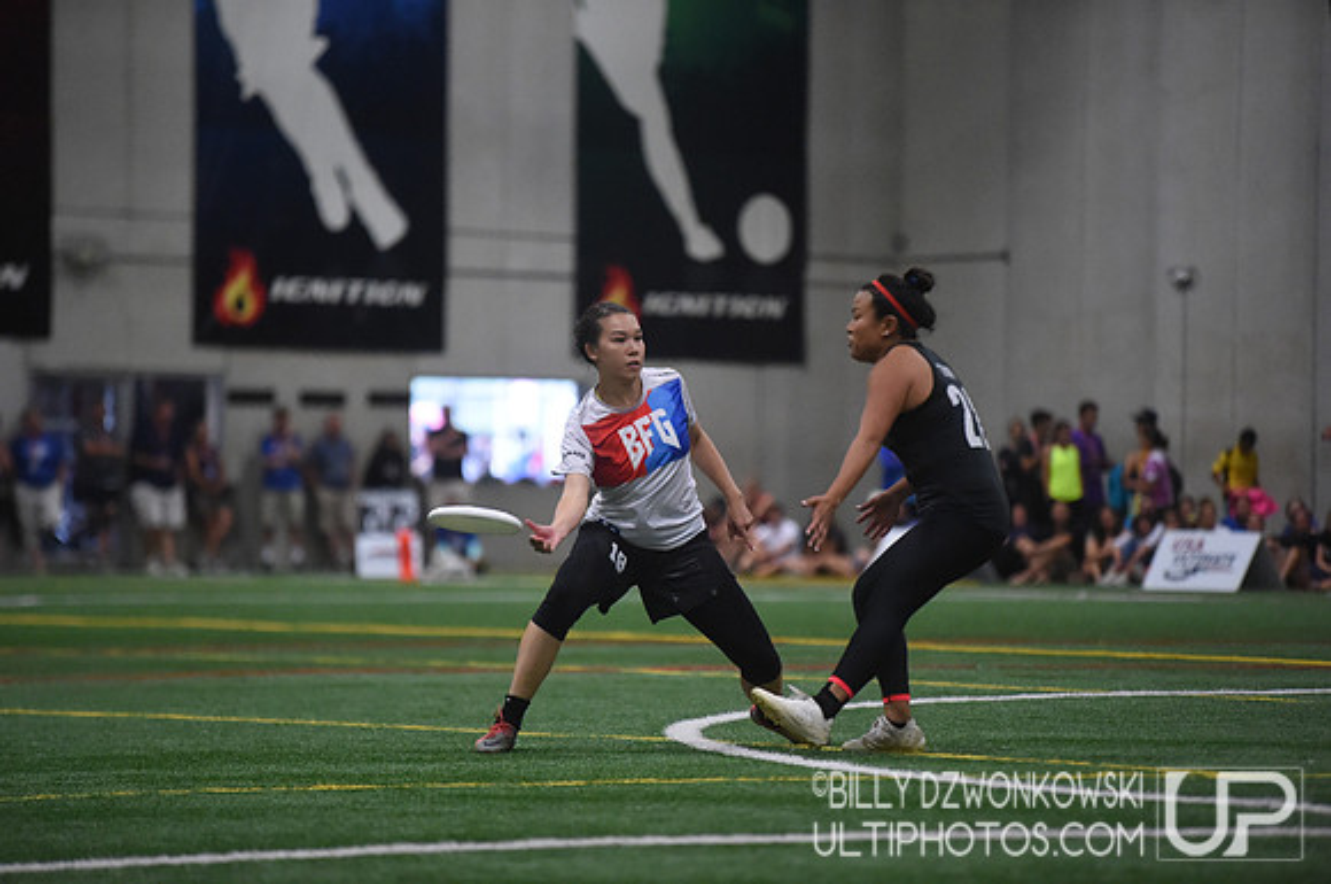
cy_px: 442
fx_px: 7384
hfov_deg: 10.3
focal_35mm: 200
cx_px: 666
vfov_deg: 6.8
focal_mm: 200
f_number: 2.8
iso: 10000
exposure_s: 1/640
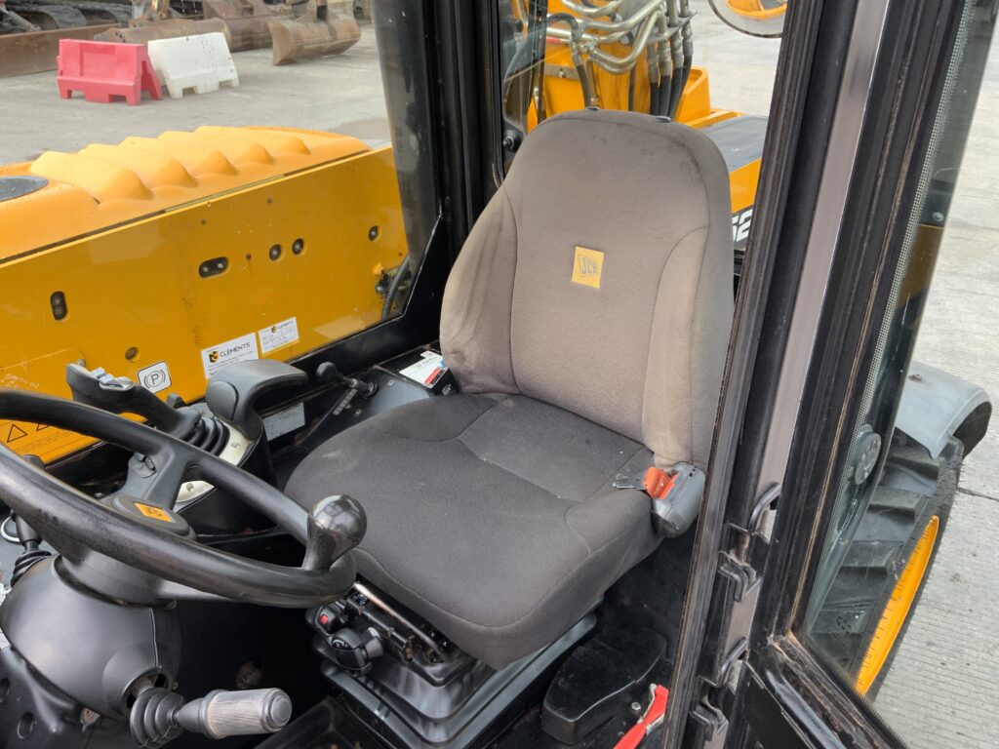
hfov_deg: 61.7
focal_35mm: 29
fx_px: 837
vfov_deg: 48.2
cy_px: 374
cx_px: 500
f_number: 1.8
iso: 16
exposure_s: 1/130
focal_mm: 3
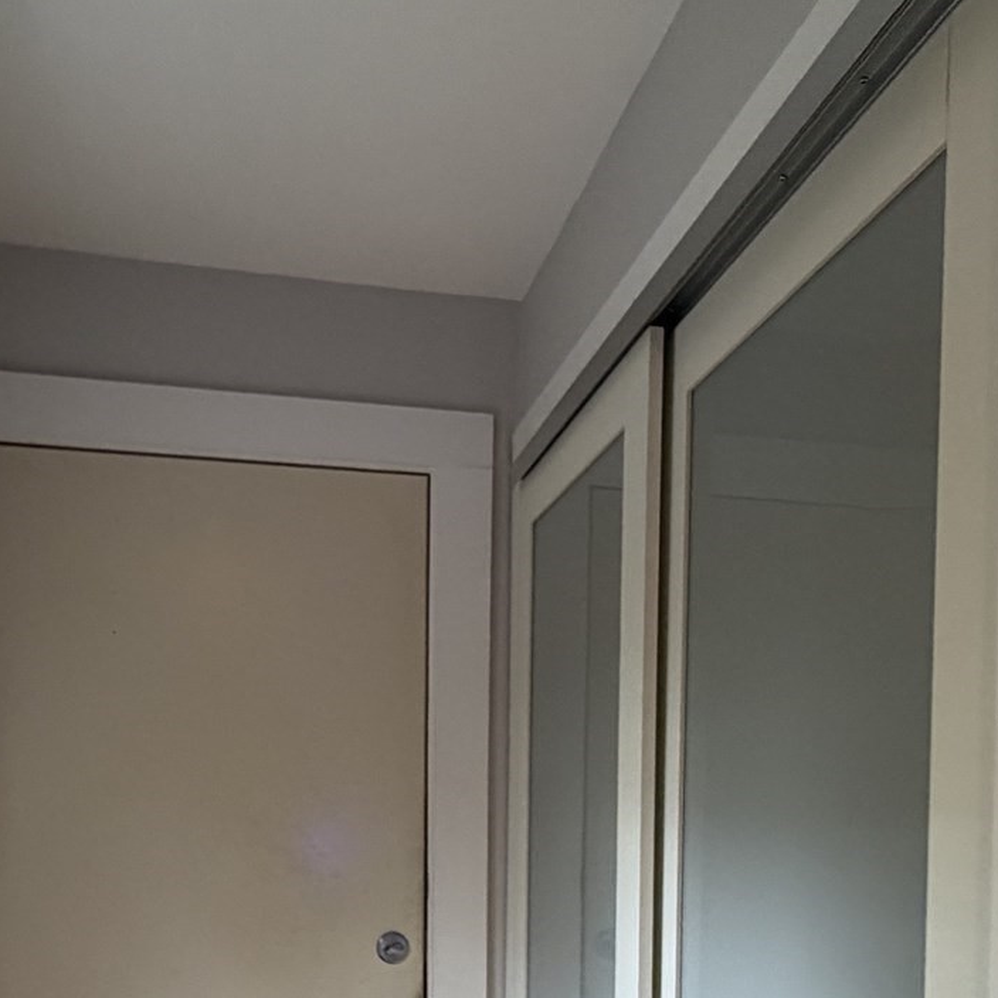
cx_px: 483
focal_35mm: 36
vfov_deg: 43.1
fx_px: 1174
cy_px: 851
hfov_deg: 46.0
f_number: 2.2
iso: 320
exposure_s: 1/120
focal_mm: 2.22
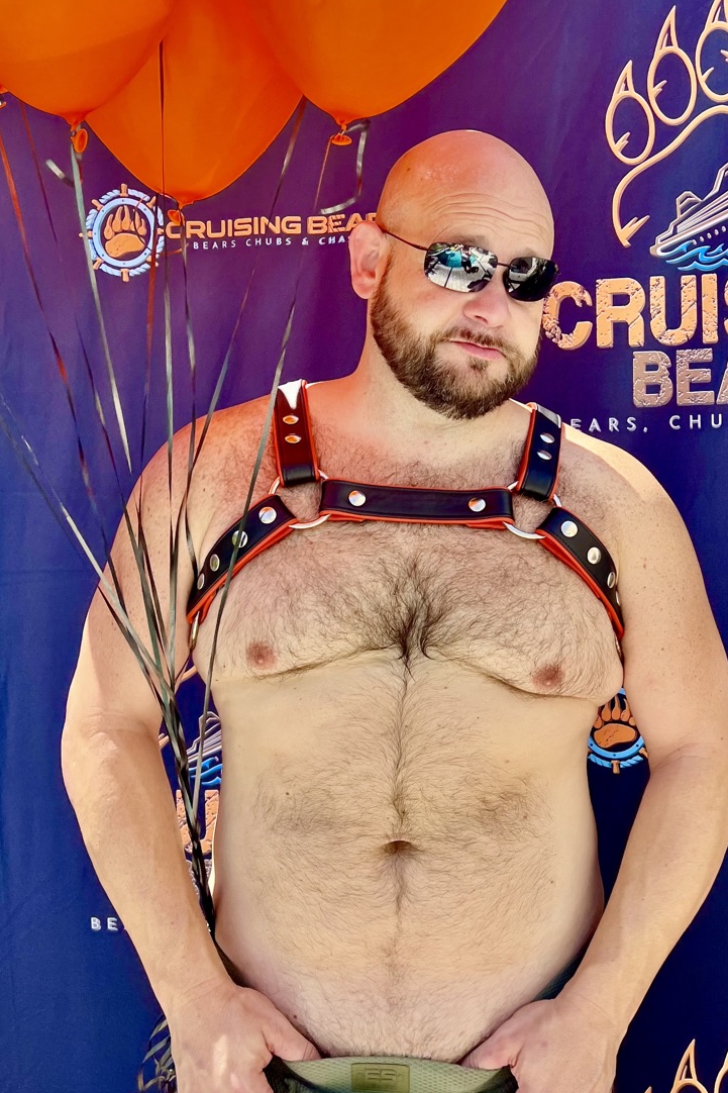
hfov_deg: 33.3
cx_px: 433
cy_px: 492
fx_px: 1214
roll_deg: +0.0
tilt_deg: -2.9
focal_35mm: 40
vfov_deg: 48.4
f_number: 1.5
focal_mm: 5.7
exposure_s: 1/581
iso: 50
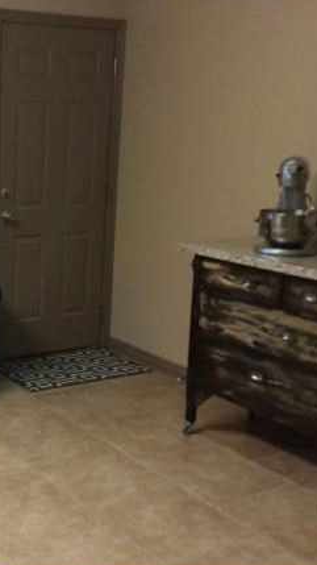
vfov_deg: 39.9
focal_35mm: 52
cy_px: 262
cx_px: -12
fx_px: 778
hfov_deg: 22.0
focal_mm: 3.3
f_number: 2.4
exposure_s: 1/24
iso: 100
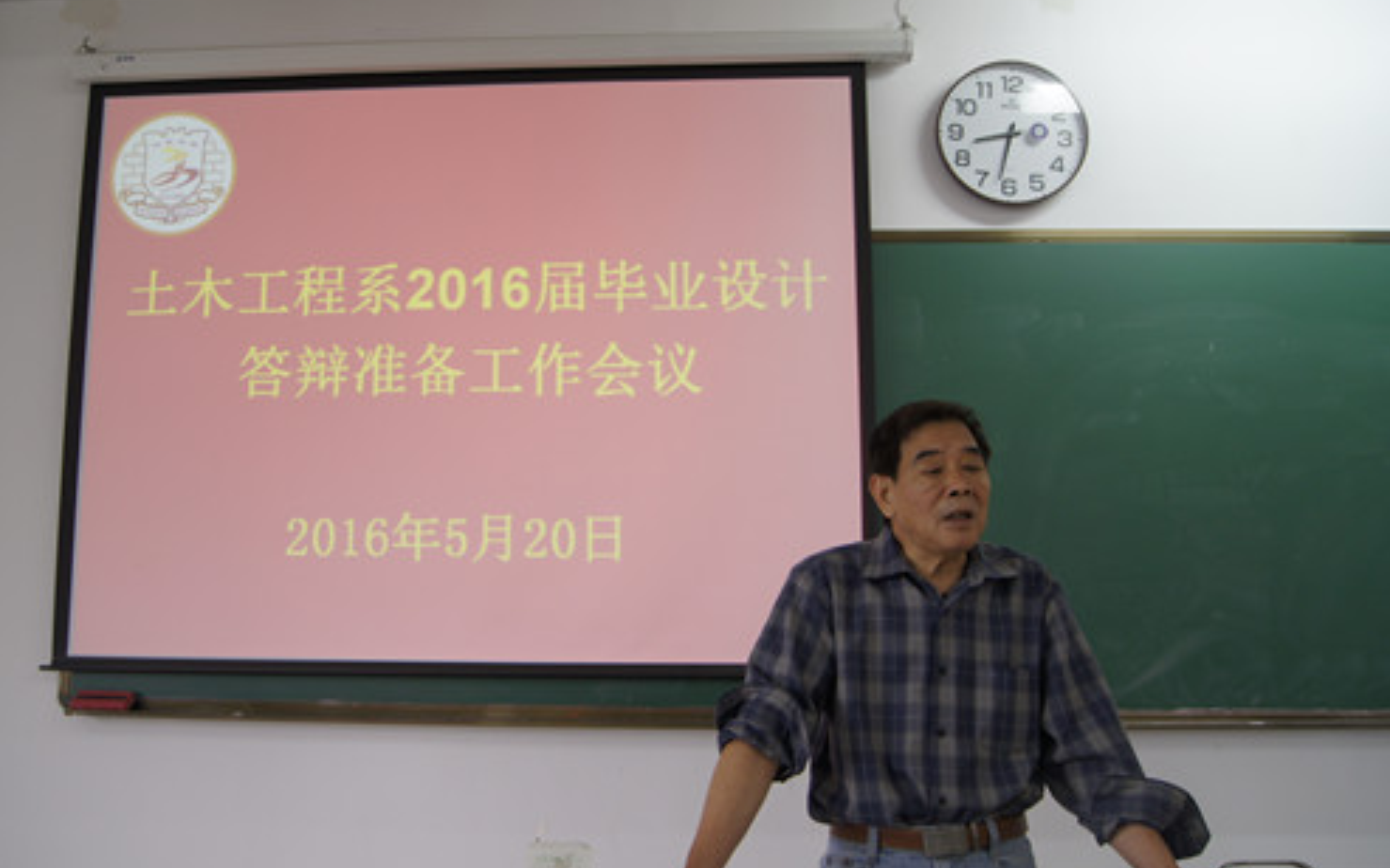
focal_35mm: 31
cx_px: 696
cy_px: 424
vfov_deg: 40.6
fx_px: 1174
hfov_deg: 61.2
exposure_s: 1/40
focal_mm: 20
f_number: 4.5
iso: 200
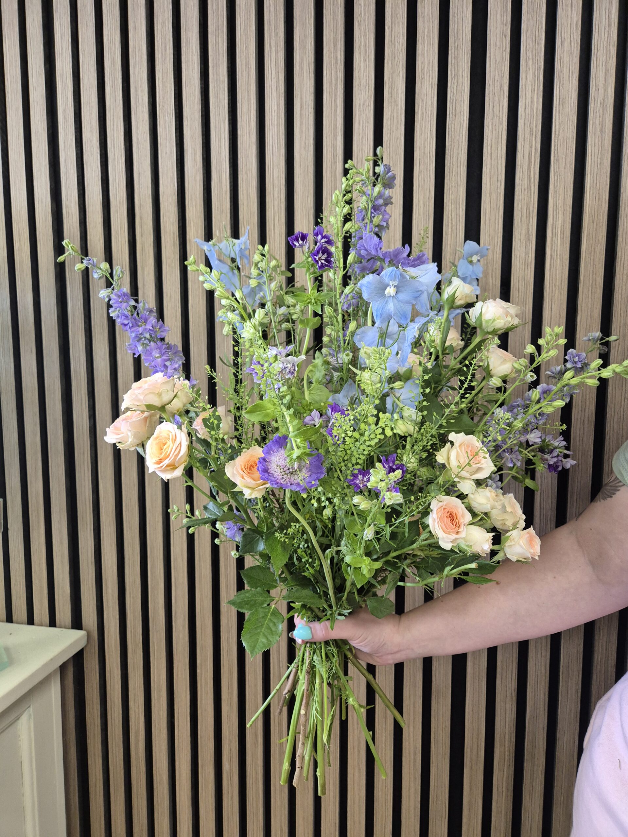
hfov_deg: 58.9
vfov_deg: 73.9
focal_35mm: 23
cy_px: 418
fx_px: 556
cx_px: 314
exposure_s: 1/100
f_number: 1.8
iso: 400
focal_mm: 5.4
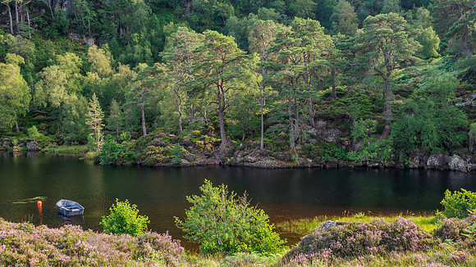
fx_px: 467
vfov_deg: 31.9
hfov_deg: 54.0
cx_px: 238
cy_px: 129
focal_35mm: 37
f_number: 7.1
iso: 200
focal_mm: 17
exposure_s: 1/25
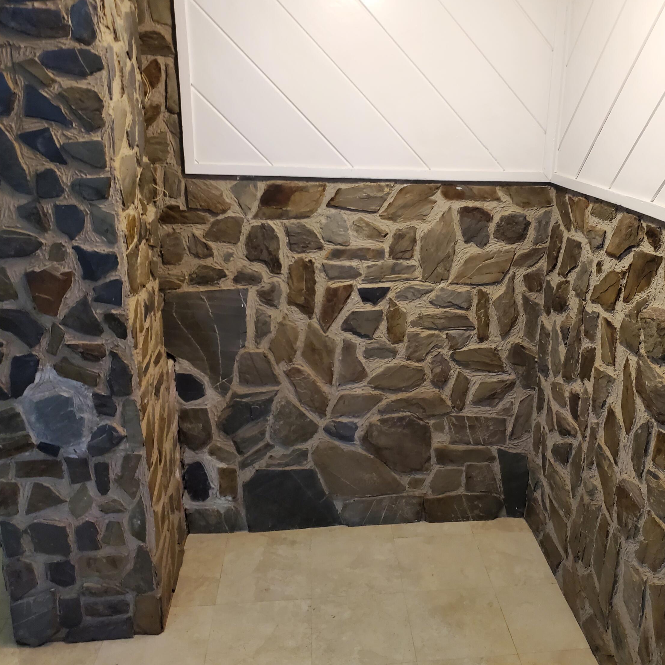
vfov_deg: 52.5
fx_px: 674
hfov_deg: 51.9
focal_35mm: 31
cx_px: 421
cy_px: 329
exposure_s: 1/60
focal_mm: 4.3
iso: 200
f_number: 1.5
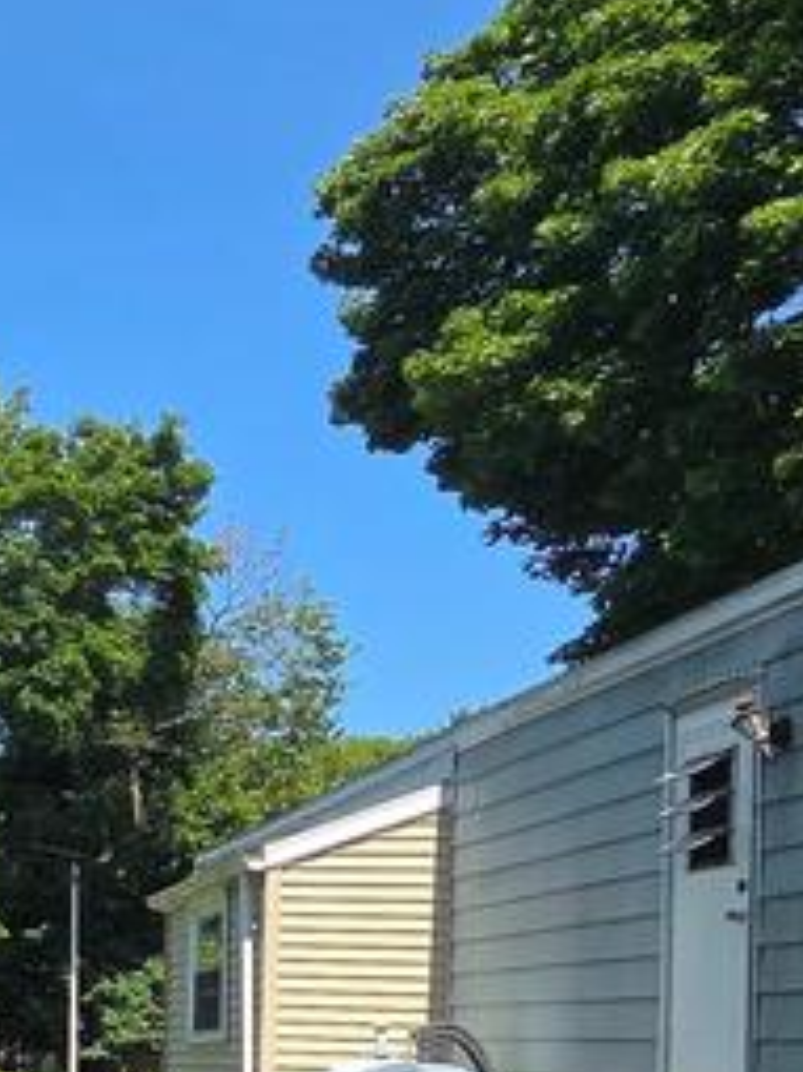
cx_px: -639
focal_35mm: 55
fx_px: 1703
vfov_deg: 32.4
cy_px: 1047
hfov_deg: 19.7
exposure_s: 1/1300
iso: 50
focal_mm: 2.2
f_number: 2.2
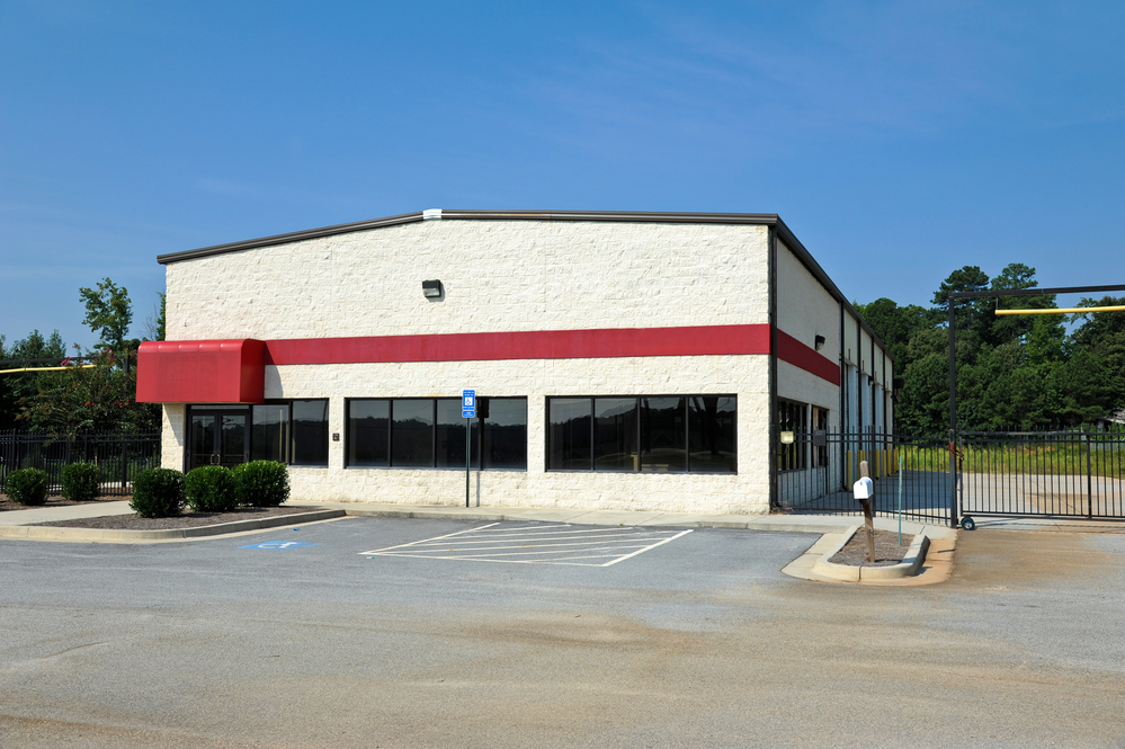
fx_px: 1062
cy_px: 374
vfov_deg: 38.8
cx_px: 562
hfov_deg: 55.8
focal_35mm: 34
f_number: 8
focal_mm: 34
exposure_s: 1/400
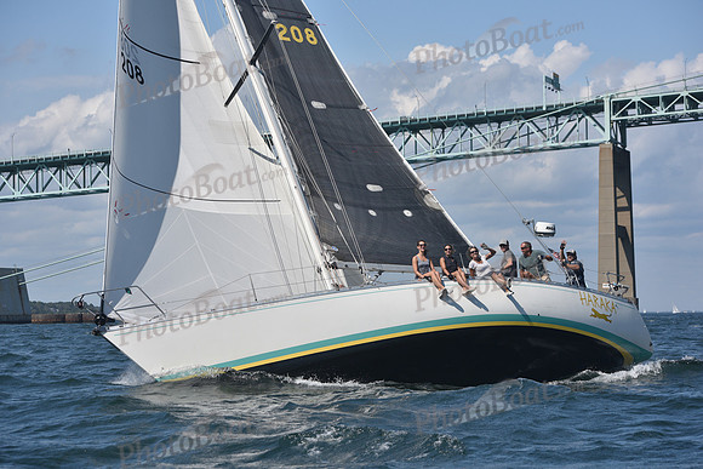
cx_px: 352
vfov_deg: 15.9
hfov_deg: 23.6
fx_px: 1680
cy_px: 234
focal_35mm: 86
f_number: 6.3
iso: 250
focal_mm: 86
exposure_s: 1/1250
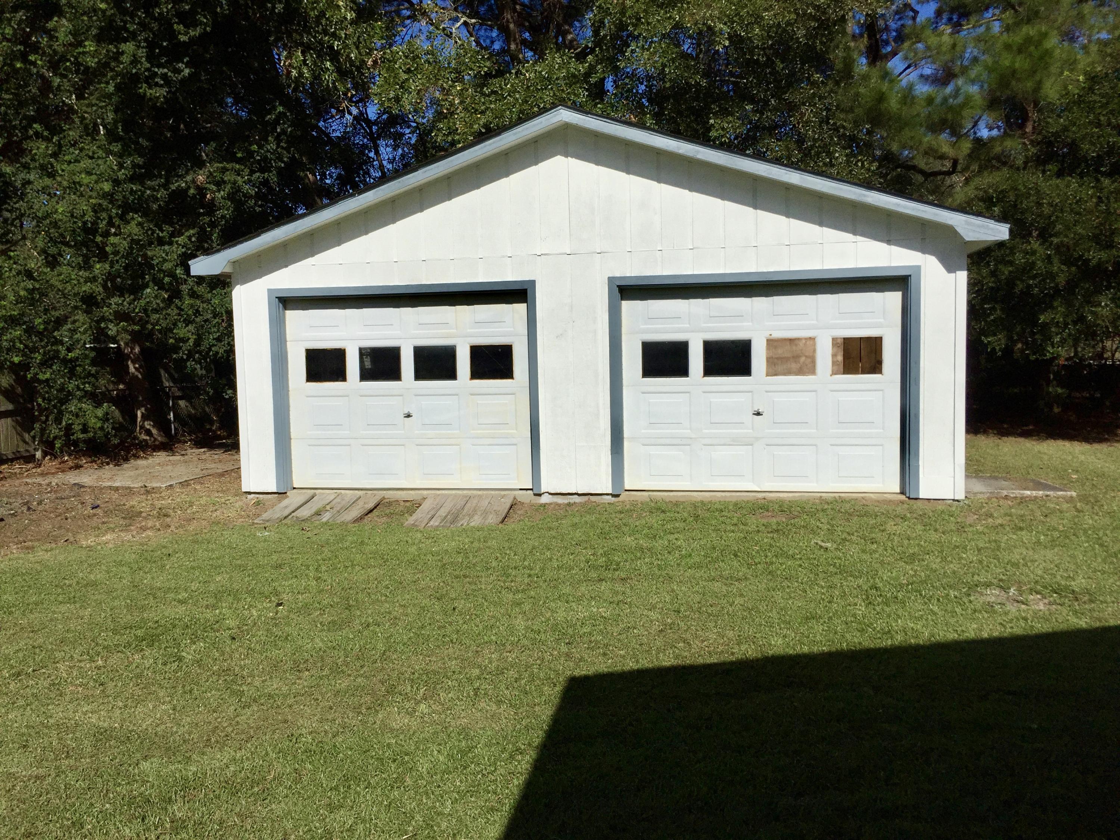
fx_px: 938
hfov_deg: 61.7
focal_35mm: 29
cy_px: 420
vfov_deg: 48.2
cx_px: 560
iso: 32
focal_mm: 4.15
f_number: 2.2
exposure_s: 1/9901
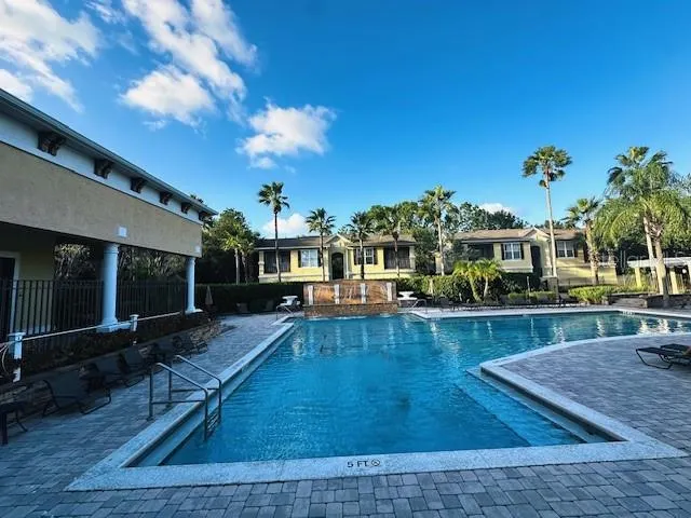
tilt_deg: +5.5
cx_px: 346
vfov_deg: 85.7
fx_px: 279
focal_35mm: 14
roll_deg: +1.6
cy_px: 259
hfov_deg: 102.1
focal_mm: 2.22
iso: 50
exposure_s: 1/662
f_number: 2.2
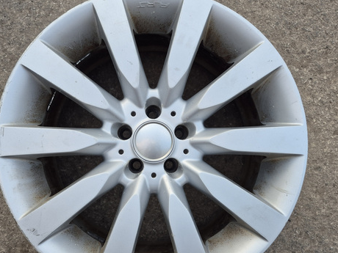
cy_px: 142
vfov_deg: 46.7
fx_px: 293
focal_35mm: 30
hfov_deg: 59.9
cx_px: 154
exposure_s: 1/180
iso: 100
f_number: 1.8
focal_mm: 5.4
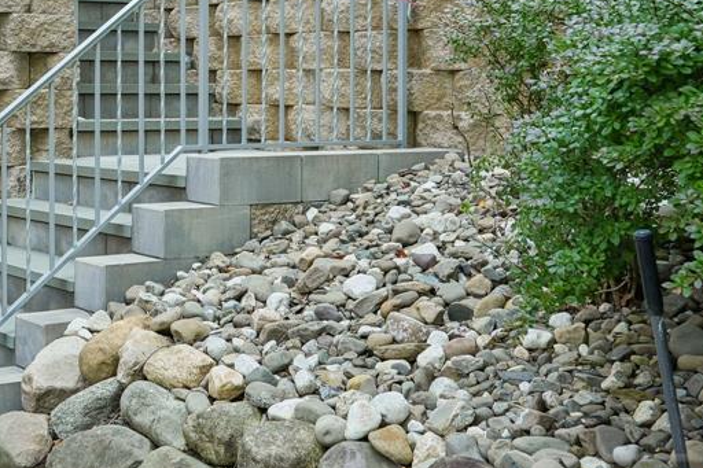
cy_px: 52
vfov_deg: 22.5
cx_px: 43
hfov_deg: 31.9
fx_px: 1152
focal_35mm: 59
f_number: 8
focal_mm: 29.5
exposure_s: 1/30
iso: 125
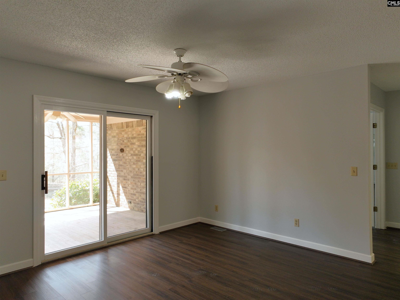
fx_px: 277
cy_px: 150
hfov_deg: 71.6
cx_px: 200
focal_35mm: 24
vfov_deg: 56.8
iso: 180
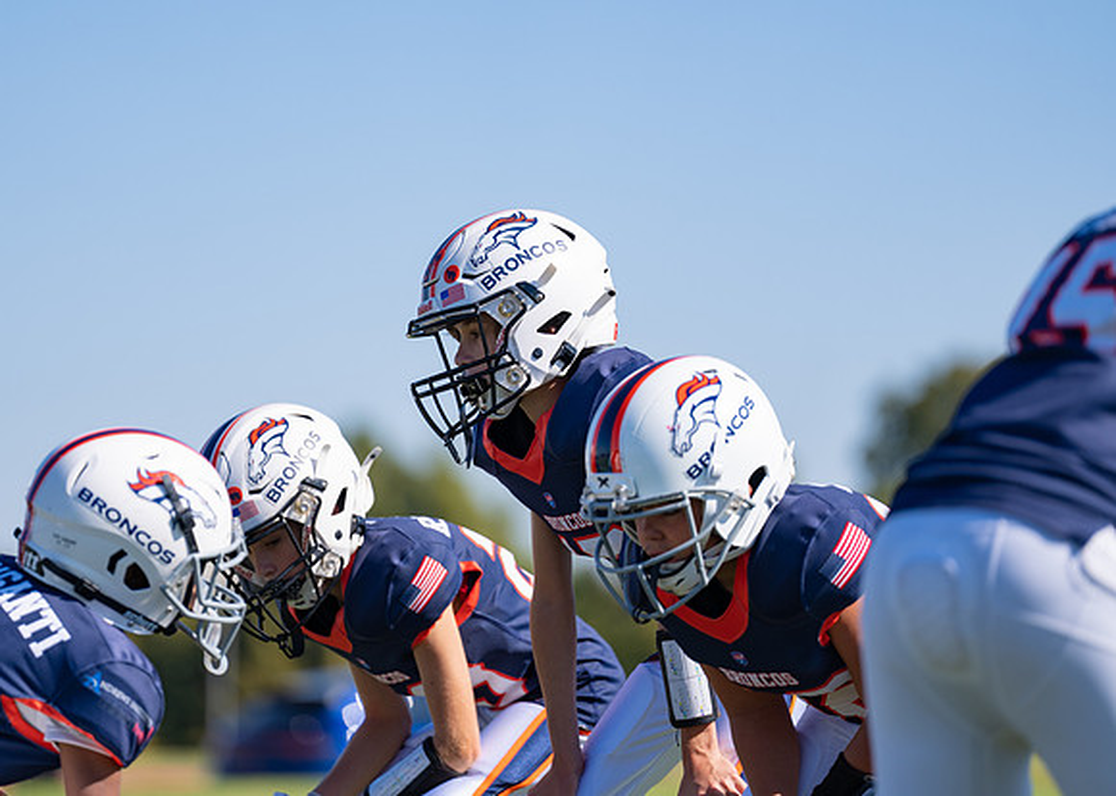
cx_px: 506
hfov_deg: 9.4
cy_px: 391
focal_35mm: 215
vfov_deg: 6.7
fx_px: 6803
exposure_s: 1/2000
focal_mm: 200
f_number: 2.8
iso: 100
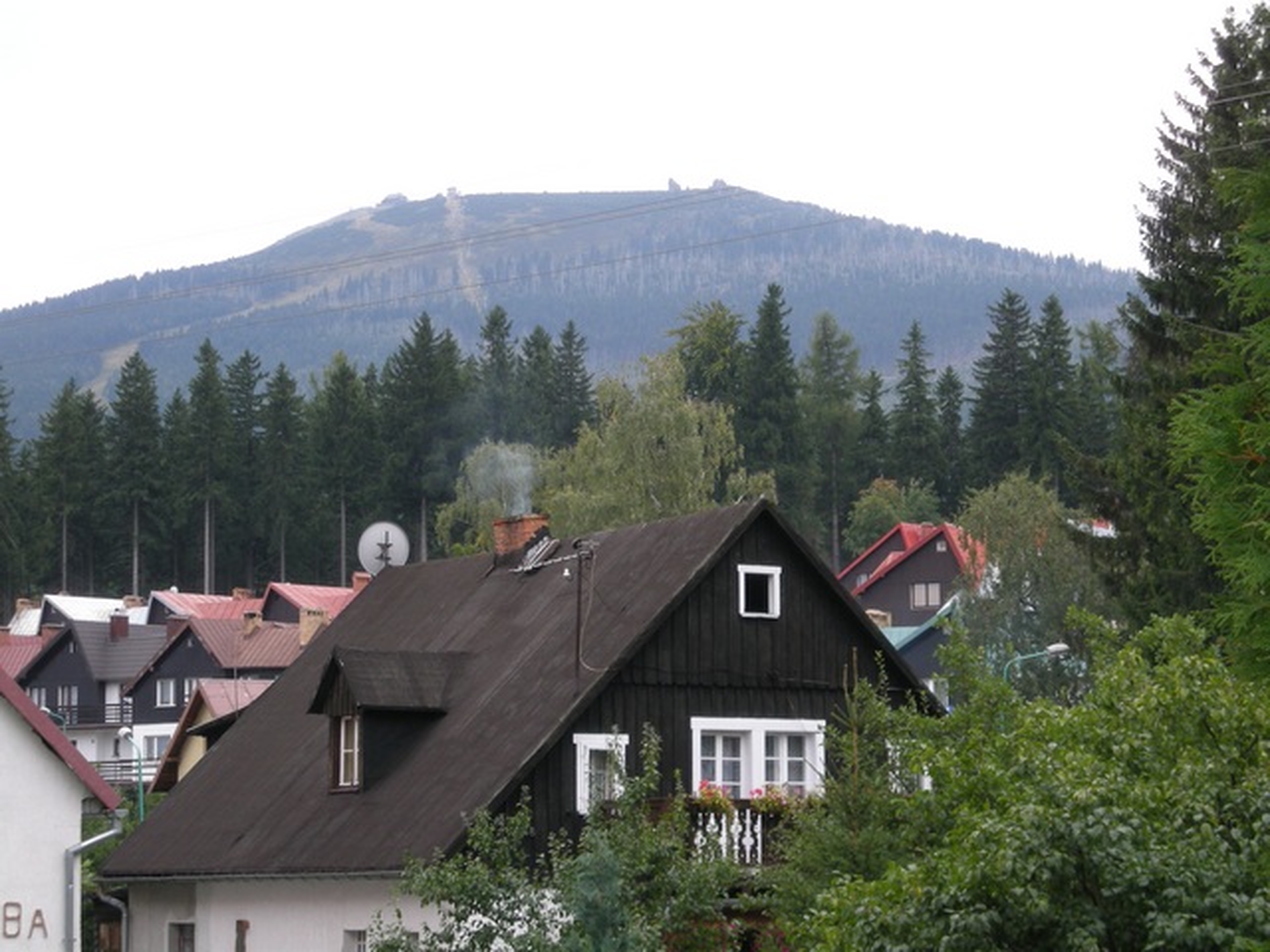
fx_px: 3852
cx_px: 635
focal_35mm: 105
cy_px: 476
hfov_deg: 18.7
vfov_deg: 14.1
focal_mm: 17.1
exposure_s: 1/61.2
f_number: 4.7
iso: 58
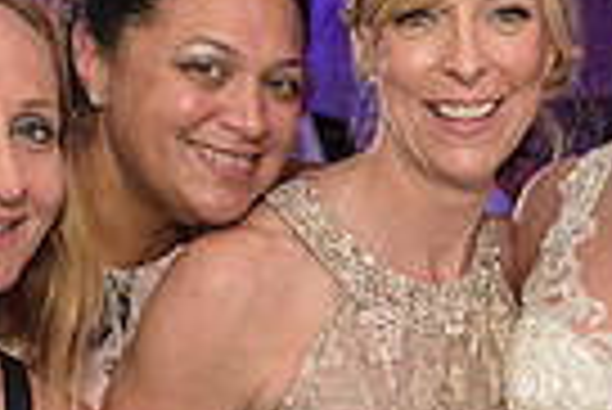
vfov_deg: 13.3
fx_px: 1736
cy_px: 412
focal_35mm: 102
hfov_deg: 19.8
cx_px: 472
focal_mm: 24
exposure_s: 1/125
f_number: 3.2
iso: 1600
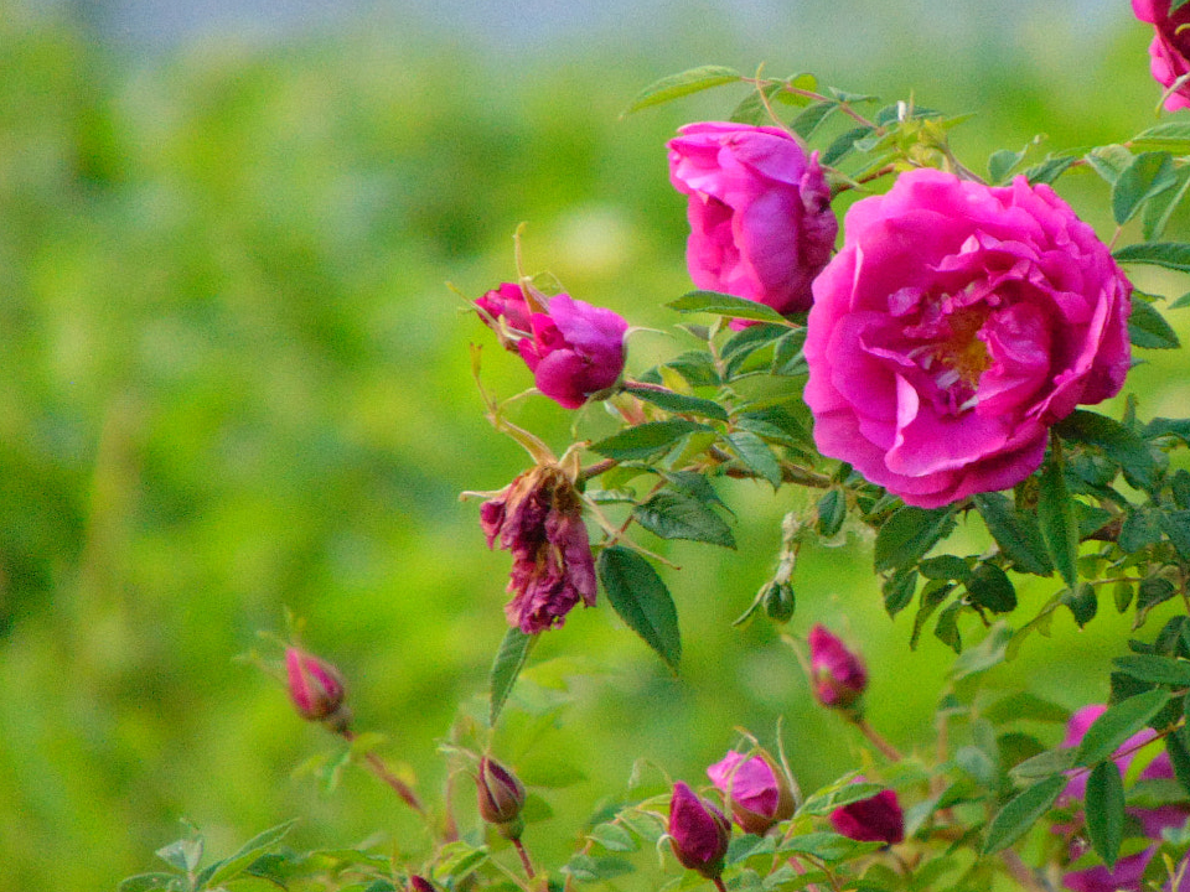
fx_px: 40909
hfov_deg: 1.7
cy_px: 363
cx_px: 798
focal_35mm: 1190
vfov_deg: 1.2
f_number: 5.1
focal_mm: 128
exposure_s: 1/80
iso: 400
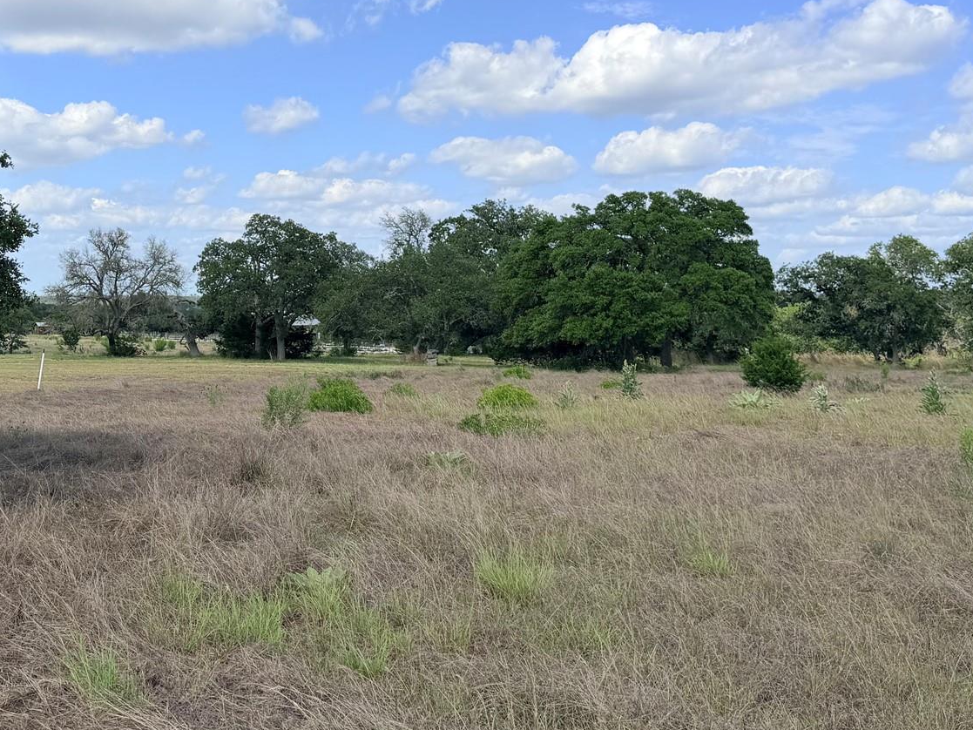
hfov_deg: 42.1
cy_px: 212
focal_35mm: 44
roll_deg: -0.2
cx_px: 288
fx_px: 1237
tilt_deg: +3.7
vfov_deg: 32.4
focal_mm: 6.76
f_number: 1.78
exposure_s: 1/5319
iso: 80
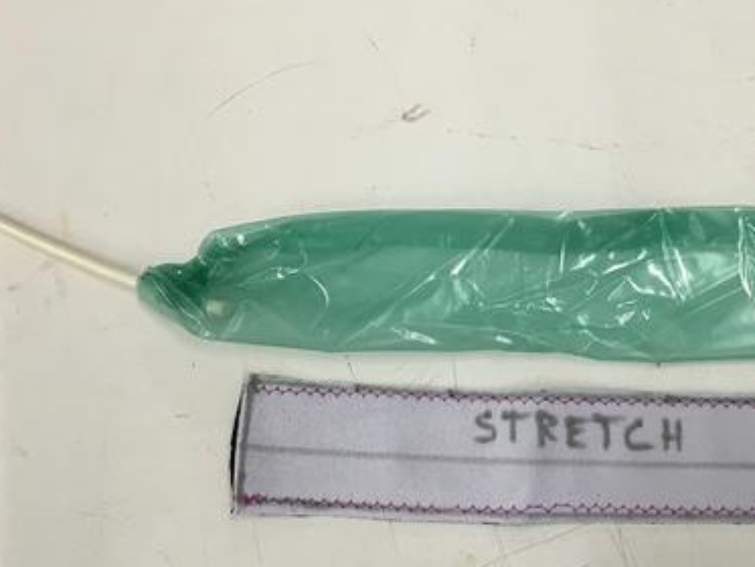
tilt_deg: -83.5
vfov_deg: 26.1
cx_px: 508
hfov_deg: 34.0
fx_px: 1222
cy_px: 342
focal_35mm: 56
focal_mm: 4.15
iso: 64
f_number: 2.2
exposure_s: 1/30
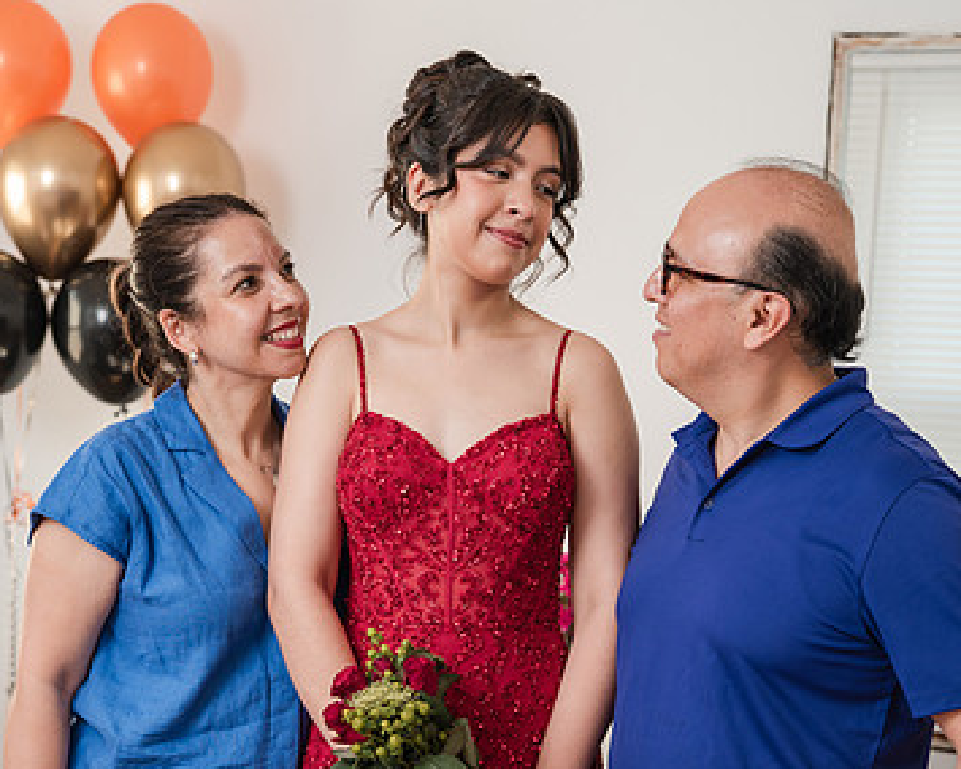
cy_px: 456
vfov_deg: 21.2
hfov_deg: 26.4
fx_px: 2048
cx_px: 471
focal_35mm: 72
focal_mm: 47
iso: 1000
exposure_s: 1/250
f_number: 3.2
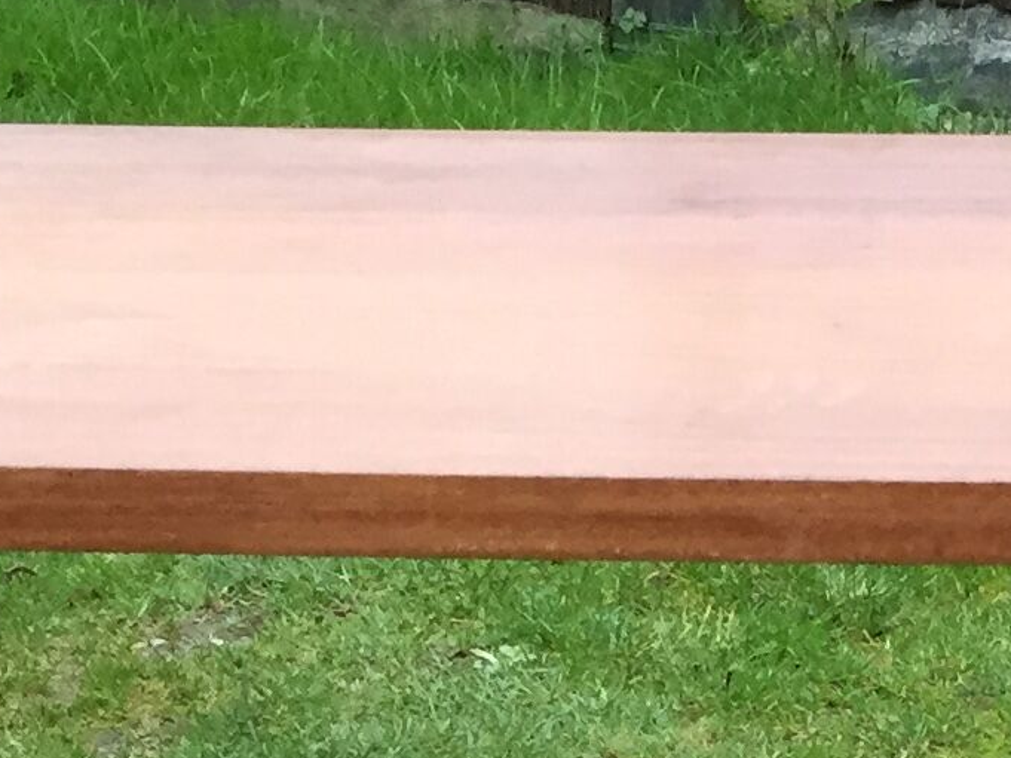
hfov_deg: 13.9
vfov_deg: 10.0
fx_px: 4060
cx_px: 1070
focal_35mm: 139
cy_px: 1397
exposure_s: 1/33
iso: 125
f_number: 2.2
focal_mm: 4.15
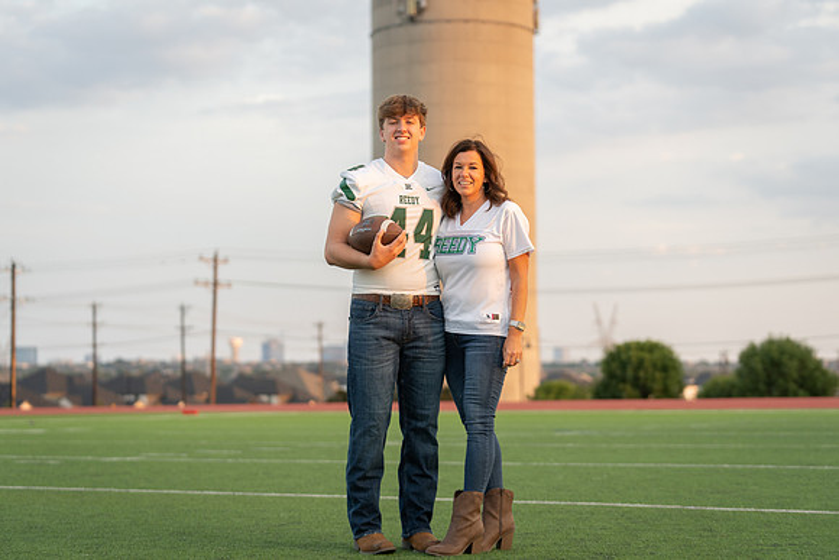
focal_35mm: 78
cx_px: 420
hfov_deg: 26.0
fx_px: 1818
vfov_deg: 17.5
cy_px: 280
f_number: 2.8
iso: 250
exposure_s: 1/320
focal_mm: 78
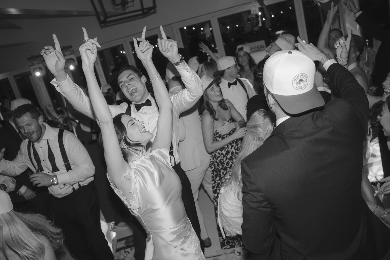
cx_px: 195
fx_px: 303
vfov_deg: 46.4
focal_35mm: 28
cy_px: 130
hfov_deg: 65.5
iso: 2500
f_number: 3.5
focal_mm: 28
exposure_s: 1/125
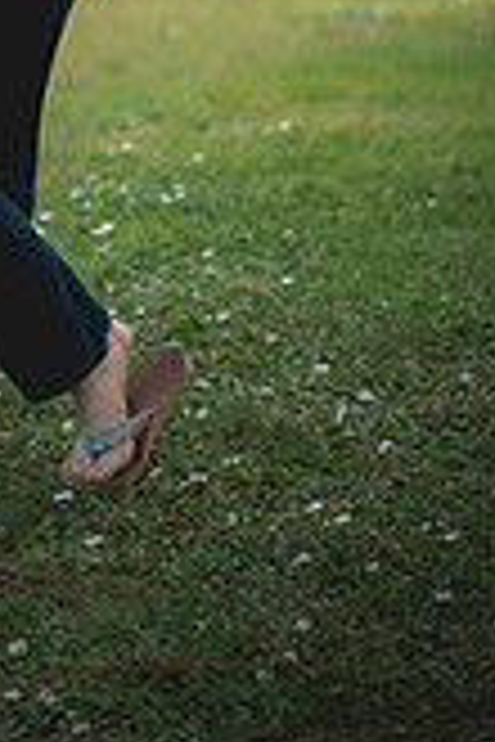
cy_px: -202
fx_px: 2805
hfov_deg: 10.0
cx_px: -76
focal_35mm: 136
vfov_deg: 14.5
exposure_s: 1/2500
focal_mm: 50
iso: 250
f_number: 1.4
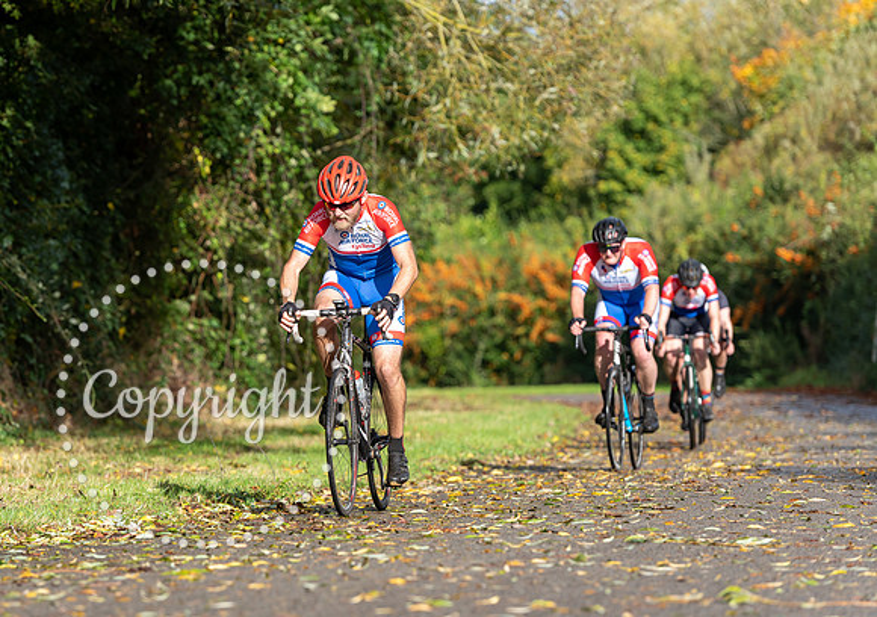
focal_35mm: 214
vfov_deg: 6.7
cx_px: 349
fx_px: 5301
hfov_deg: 9.5
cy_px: 271
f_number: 4
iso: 200
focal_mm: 170
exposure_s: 1/1000
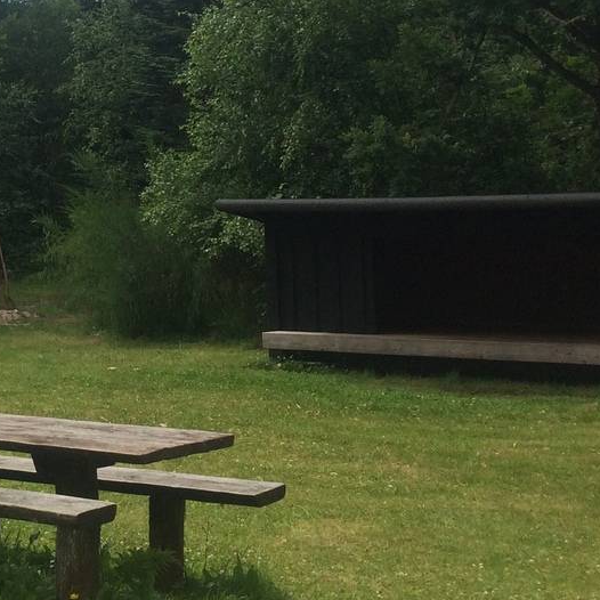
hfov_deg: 20.6
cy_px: 80
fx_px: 1530
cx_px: -145
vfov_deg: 21.8
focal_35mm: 78
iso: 32
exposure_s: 1/1325
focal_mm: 4.15
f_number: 2.2
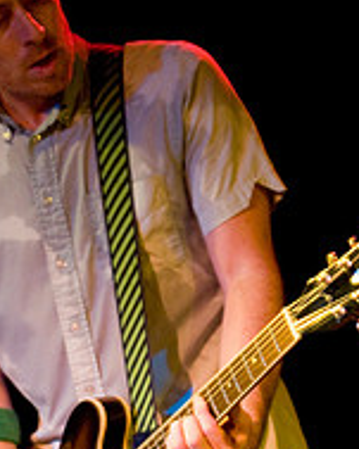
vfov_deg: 8.9
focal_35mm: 216
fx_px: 2871
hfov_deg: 7.1
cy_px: 198
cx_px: 342
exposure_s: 1/60
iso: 800
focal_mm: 50
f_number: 1.8
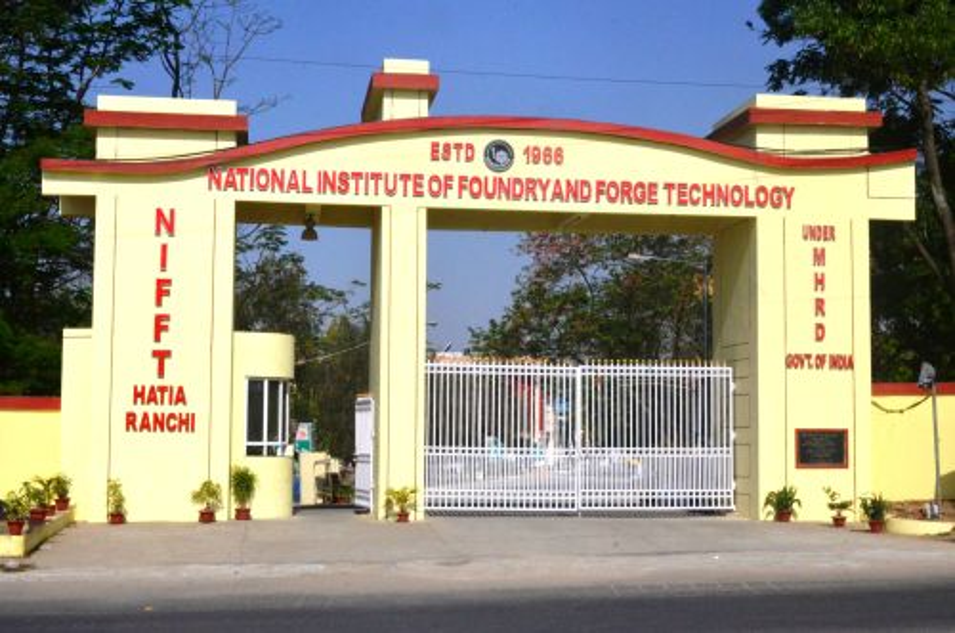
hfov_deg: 37.9
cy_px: 316
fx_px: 1390
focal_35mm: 52
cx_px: 478
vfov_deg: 25.6
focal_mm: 35
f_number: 20
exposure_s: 1/1600
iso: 2000
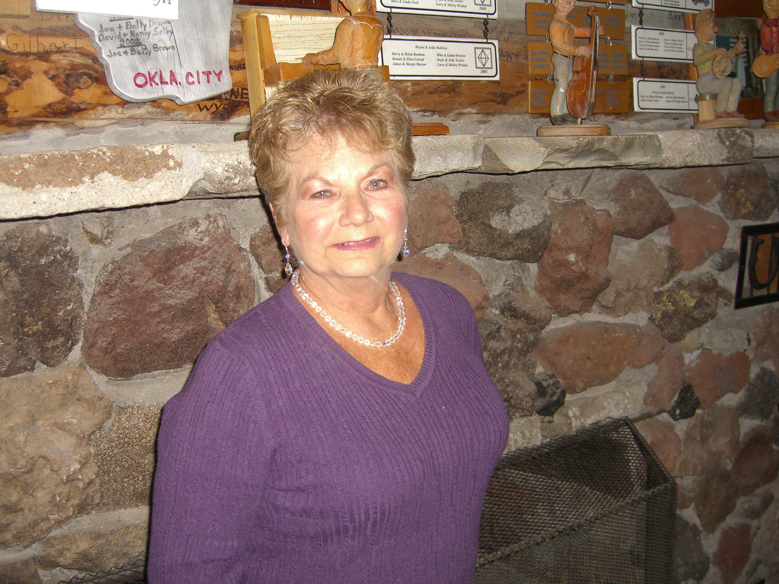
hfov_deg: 49.0
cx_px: 390
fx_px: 855
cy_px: 292
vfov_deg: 37.7
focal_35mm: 38
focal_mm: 7.9
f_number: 2.8
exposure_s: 1/60
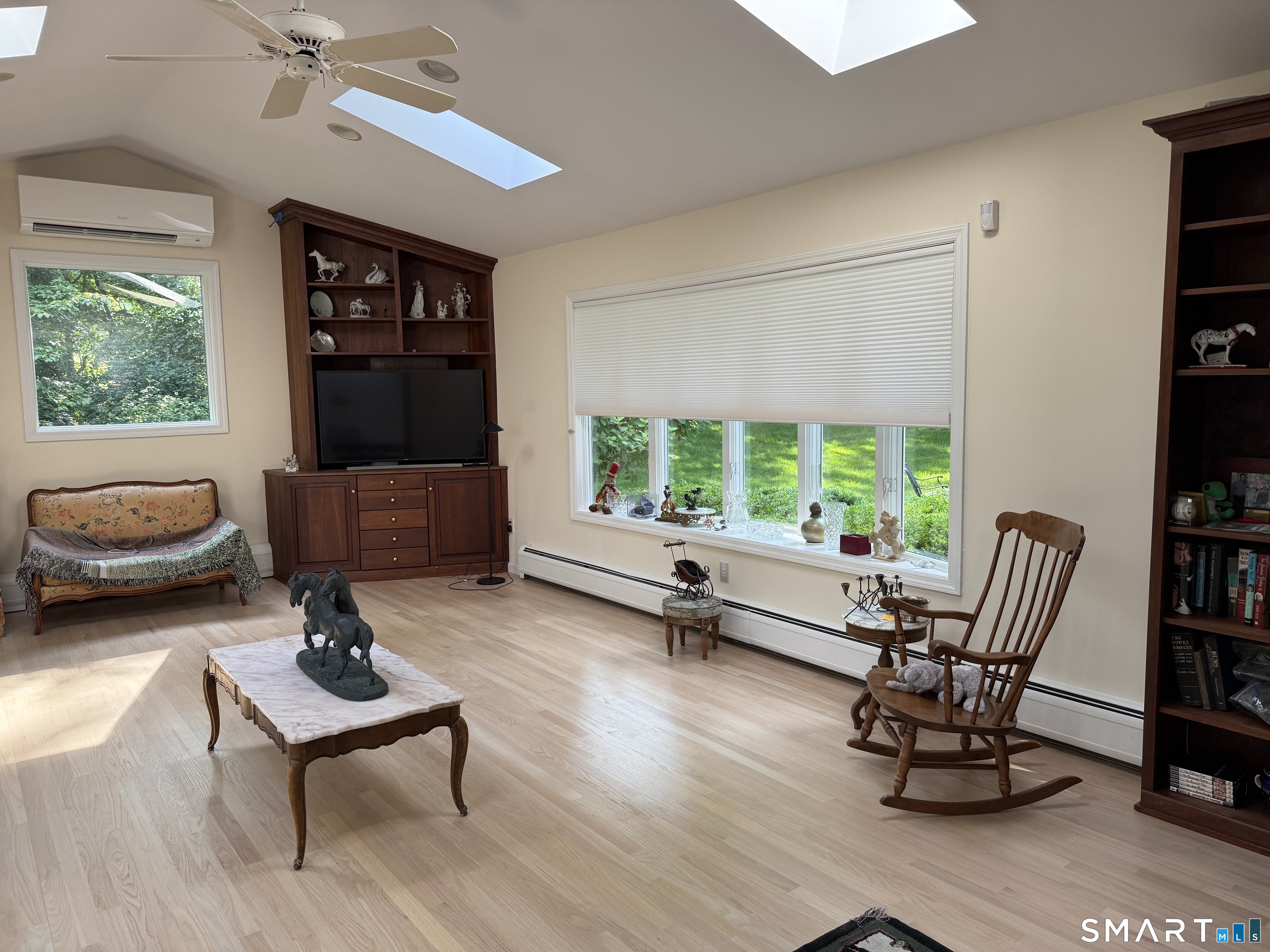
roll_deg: +0.6
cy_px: 476
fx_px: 881
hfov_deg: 71.6
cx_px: 635
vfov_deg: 56.8
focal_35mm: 24
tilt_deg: -5.7
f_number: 1.78
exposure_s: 1/121
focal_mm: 6.76
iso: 100
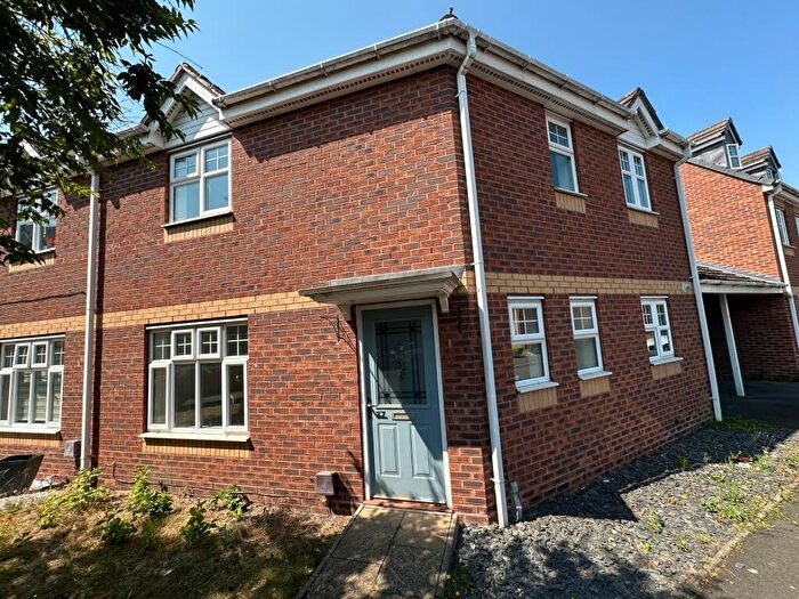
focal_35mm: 14
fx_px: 323
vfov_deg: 85.7
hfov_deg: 102.1
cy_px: 300
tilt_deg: +6.5
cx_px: 400
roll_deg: +3.6
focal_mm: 2.22
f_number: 2.2
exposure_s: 1/824
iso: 40
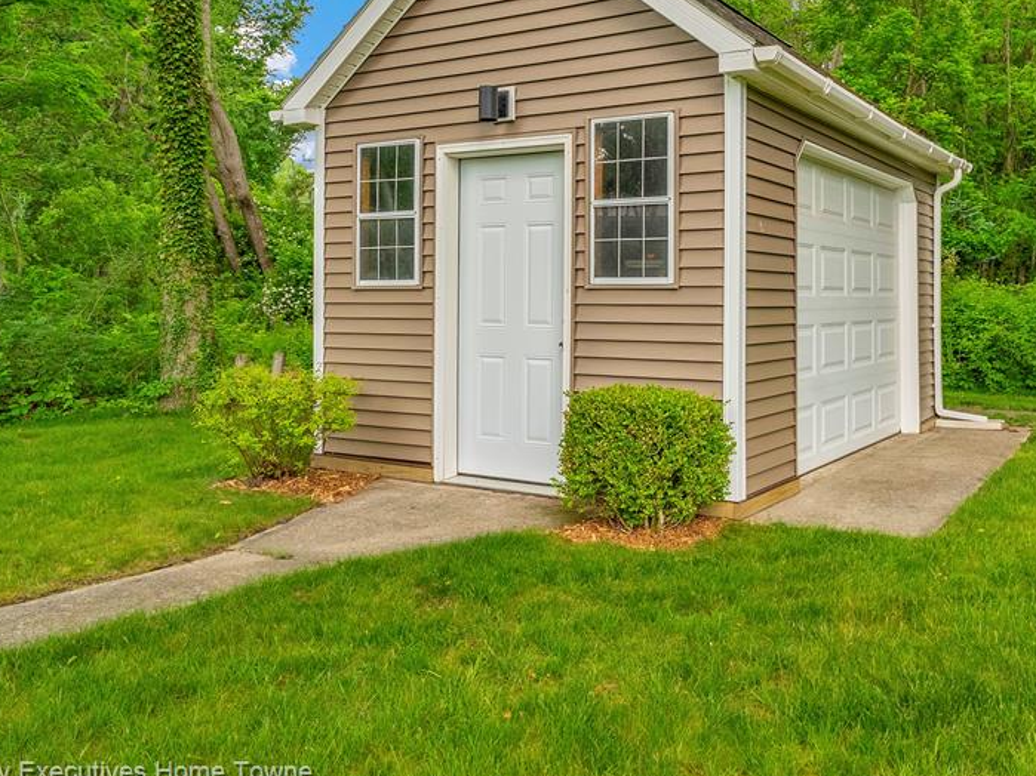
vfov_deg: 45.0
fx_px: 928
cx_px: 689
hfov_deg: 57.1
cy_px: 285
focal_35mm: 31
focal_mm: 22
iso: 1600
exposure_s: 1/320
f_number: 8
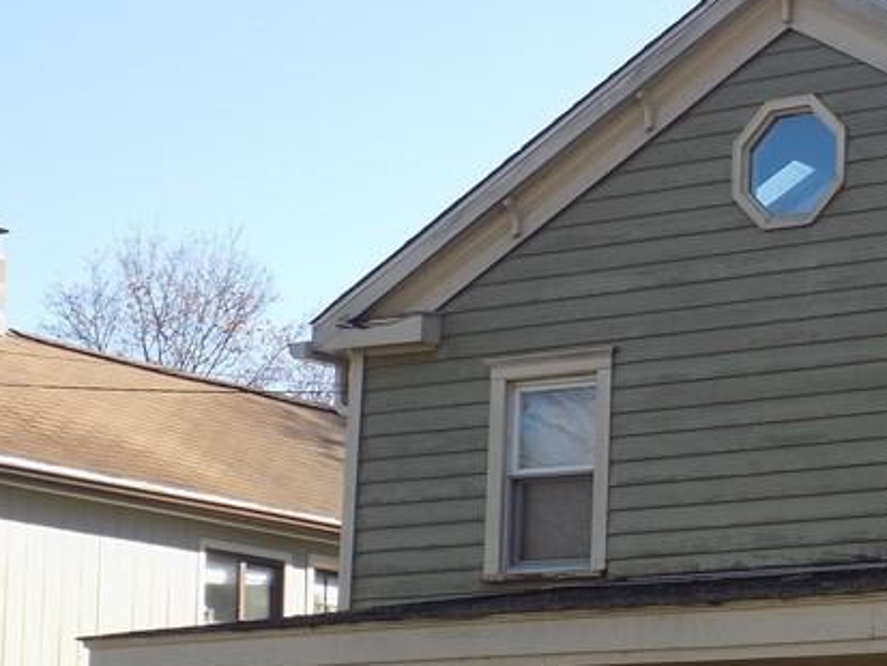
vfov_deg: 12.9
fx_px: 2922
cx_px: 782
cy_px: 640
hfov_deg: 17.0
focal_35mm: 114
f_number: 3.7
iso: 80
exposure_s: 1/250
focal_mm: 8.1
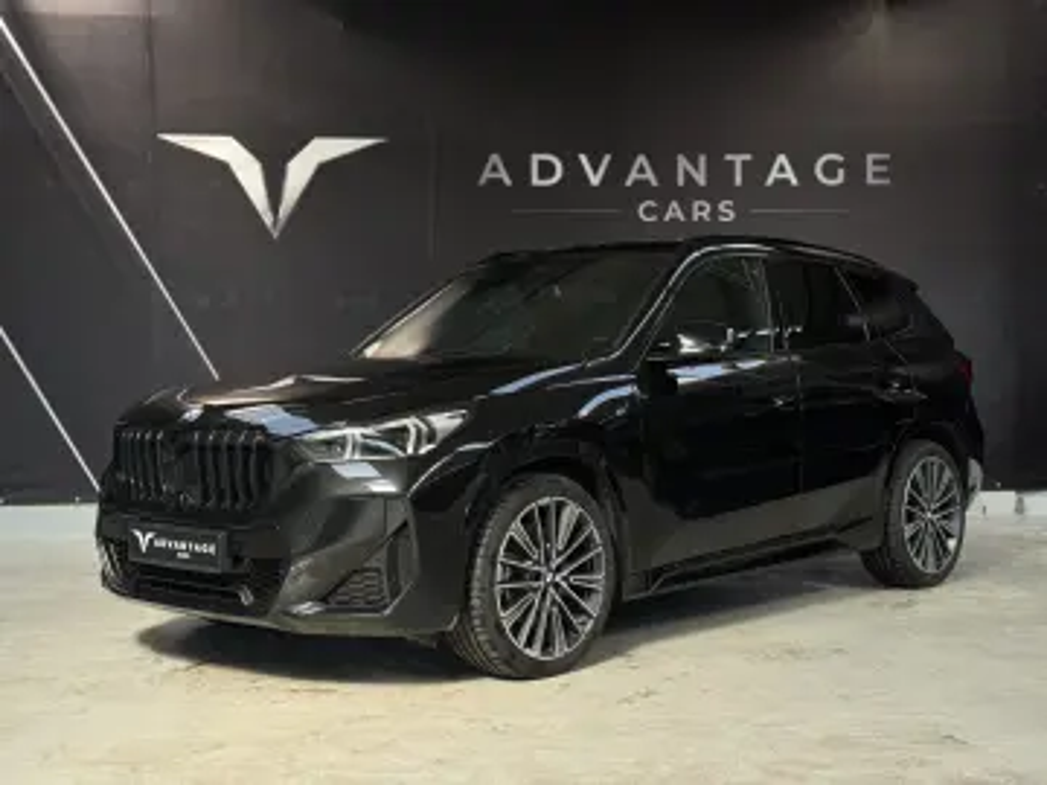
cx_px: 524
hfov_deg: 39.7
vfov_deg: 30.3
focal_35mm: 48
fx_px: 1452
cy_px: 392
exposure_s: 1/339
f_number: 1.78
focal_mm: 6.76
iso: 100
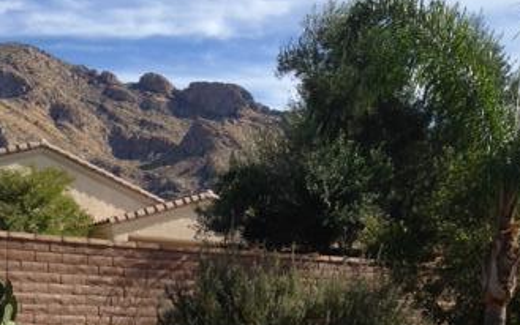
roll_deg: -2.0
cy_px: 393
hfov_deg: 30.1
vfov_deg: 18.2
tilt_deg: -4.2
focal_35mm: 68
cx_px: 215
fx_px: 964
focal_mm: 4.12
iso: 50
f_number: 2.4
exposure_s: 1/1323
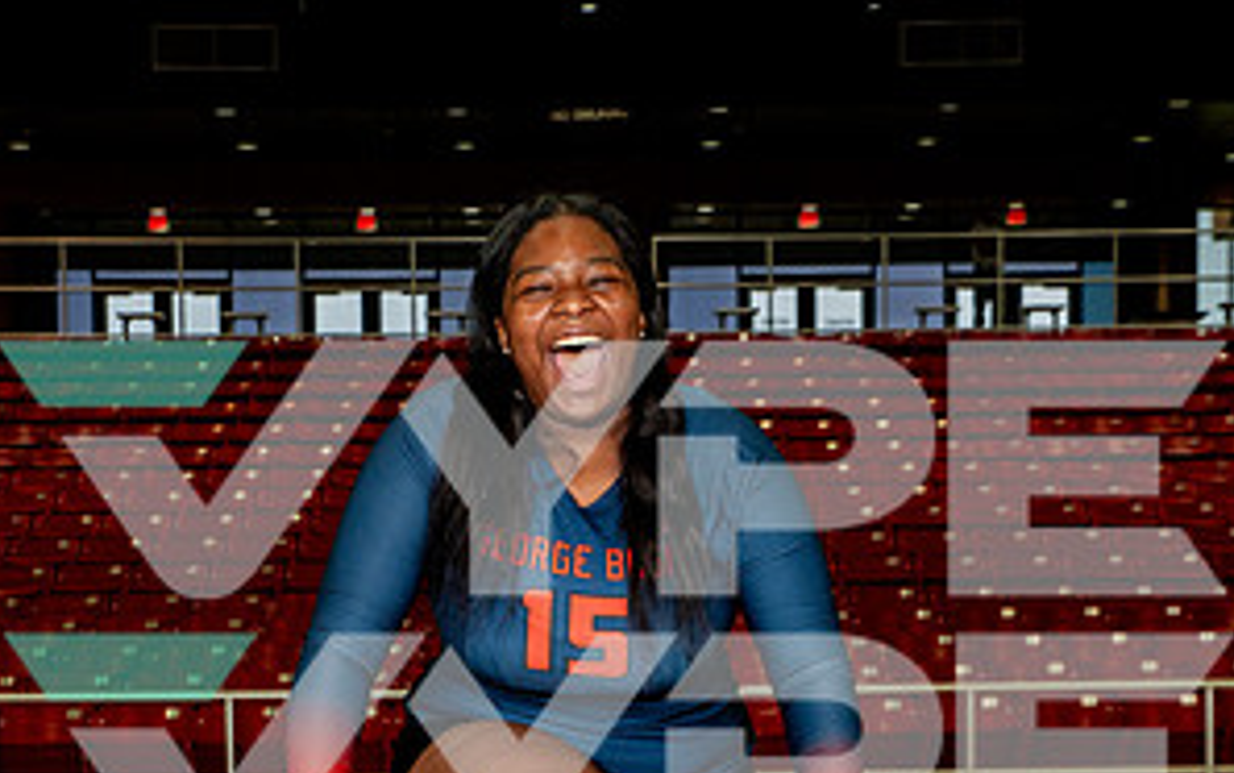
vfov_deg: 17.3
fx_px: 2490
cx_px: 619
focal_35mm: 74
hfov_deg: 27.8
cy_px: 765
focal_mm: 48
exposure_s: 1/200
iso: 800
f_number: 7.1
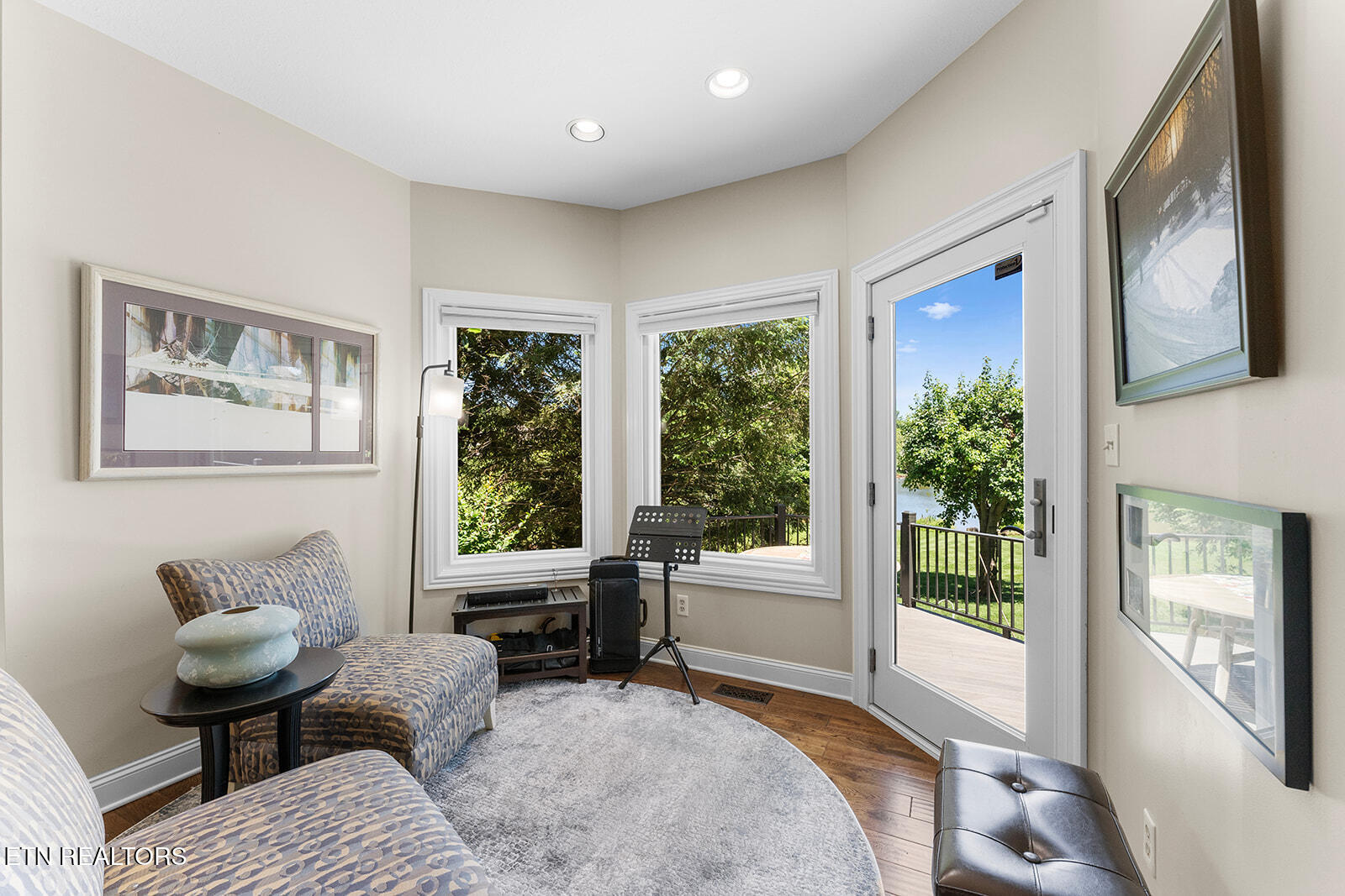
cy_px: 448
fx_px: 523
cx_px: 672
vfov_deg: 81.2
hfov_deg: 104.2
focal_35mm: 14
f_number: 8
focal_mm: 14
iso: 800
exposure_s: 1/15
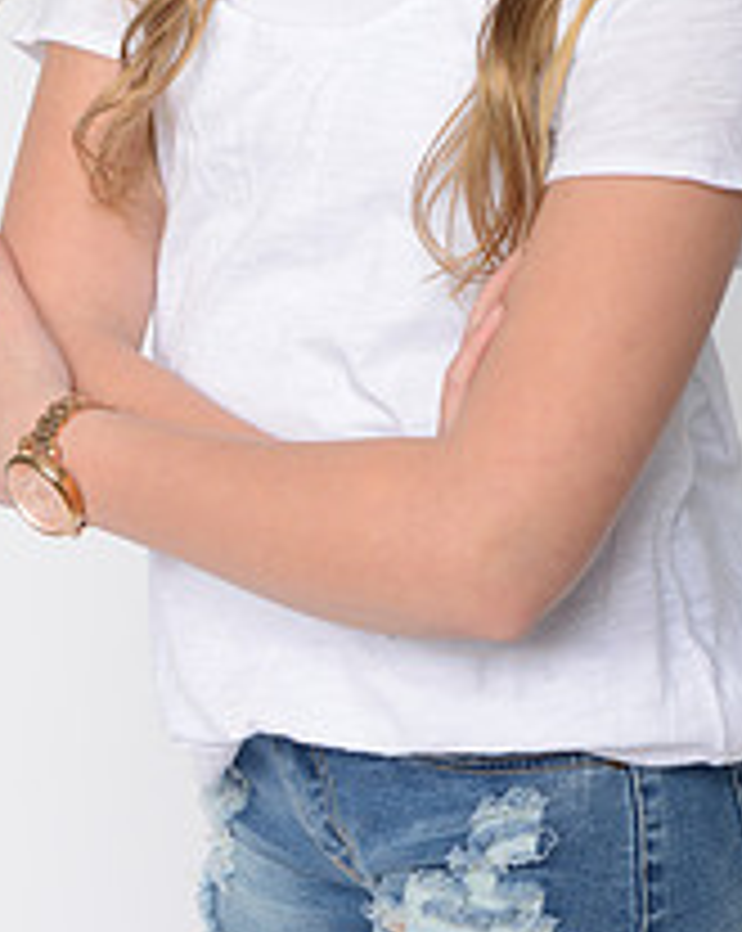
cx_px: 515
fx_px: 3989
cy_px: 104
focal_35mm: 145
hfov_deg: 10.6
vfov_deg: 13.2
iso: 125
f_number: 8
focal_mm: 55
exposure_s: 1/250
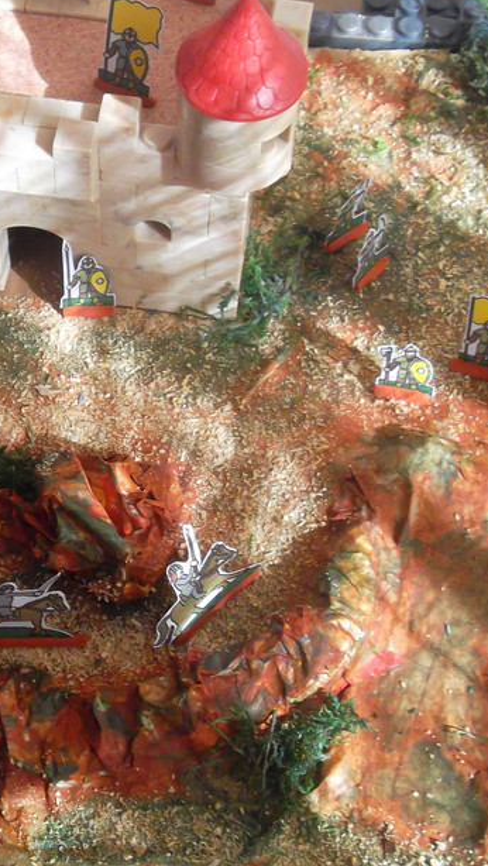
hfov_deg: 17.1
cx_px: 66
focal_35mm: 70
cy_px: 303
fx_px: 1608
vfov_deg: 30.0
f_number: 4
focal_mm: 6.6
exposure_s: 1/50
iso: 251
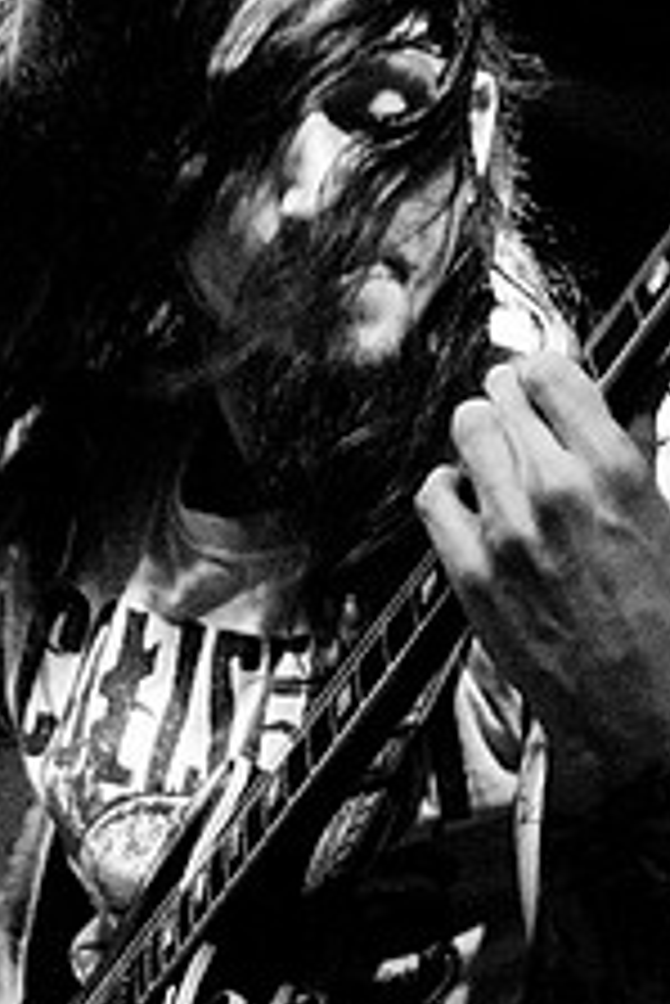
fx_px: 3261
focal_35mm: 117
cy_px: 461
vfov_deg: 17.5
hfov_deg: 11.5
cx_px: -85
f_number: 1.6
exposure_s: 1/100
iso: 1000
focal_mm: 30
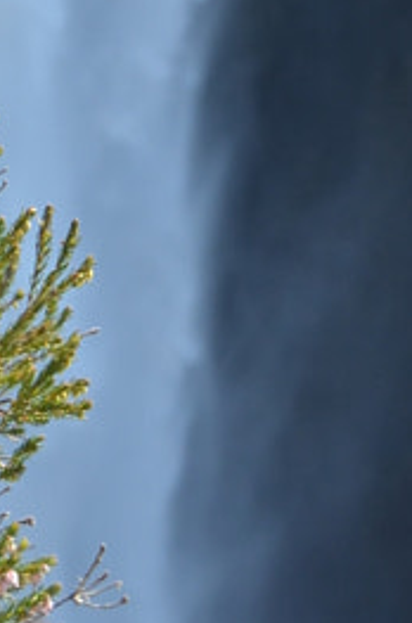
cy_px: -635
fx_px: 7558
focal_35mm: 438
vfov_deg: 4.6
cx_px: 71
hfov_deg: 3.1
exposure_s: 1/160
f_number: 6.3
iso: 200
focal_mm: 48
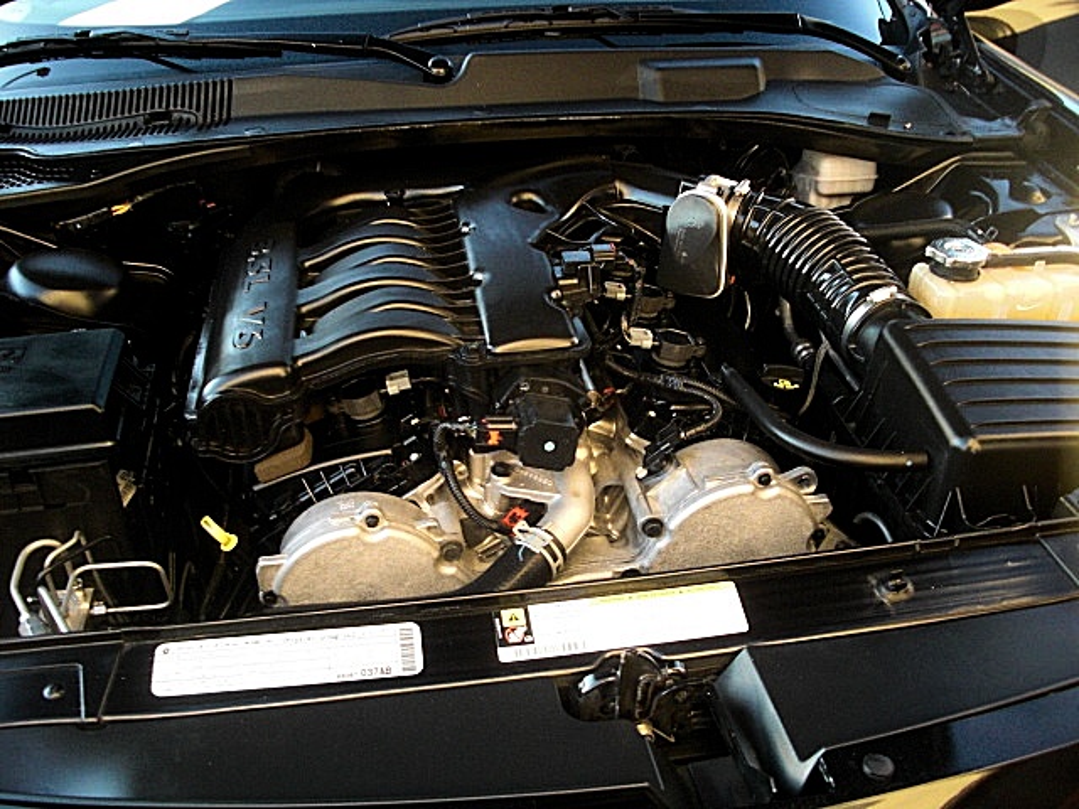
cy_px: 404
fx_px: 1122
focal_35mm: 36
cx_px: 540
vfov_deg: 39.7
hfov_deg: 51.4
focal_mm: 6.3
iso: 400
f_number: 2.8
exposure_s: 1/100
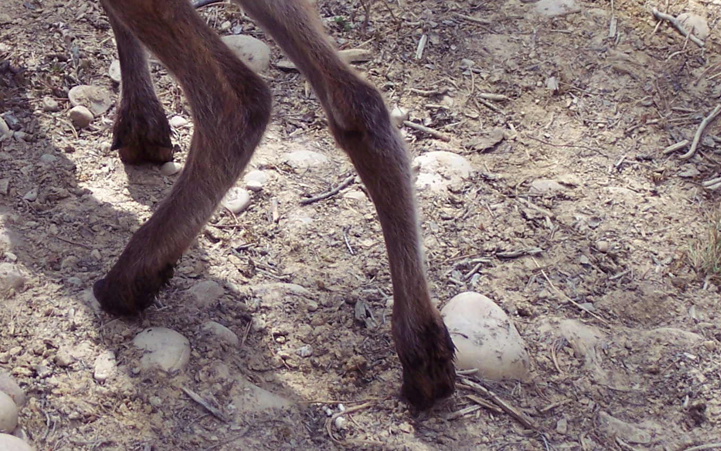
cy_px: -114
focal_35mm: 261
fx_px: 5128
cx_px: 19
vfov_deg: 5.0
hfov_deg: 8.0
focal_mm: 24
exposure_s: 1/250
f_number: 4.8
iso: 100
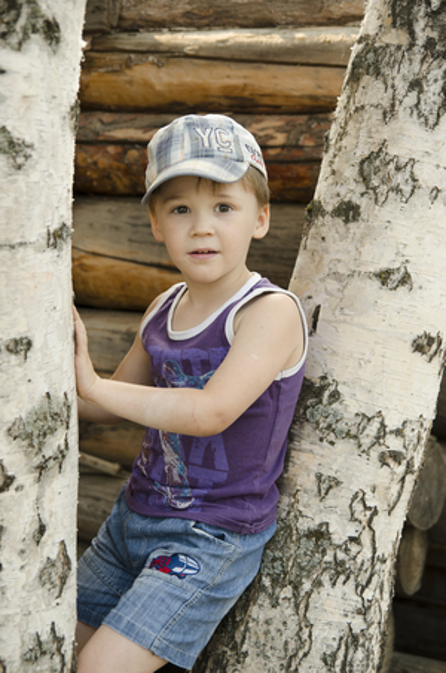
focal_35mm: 48
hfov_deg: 28.0
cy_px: 336
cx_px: 223
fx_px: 896
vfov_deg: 41.2
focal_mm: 32
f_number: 4
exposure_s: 1/500
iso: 200
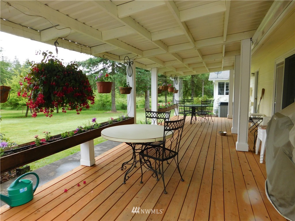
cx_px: 148
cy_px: 110
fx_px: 196
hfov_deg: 73.9
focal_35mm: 23
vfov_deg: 58.9
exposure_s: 1/250
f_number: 3
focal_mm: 4
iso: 125
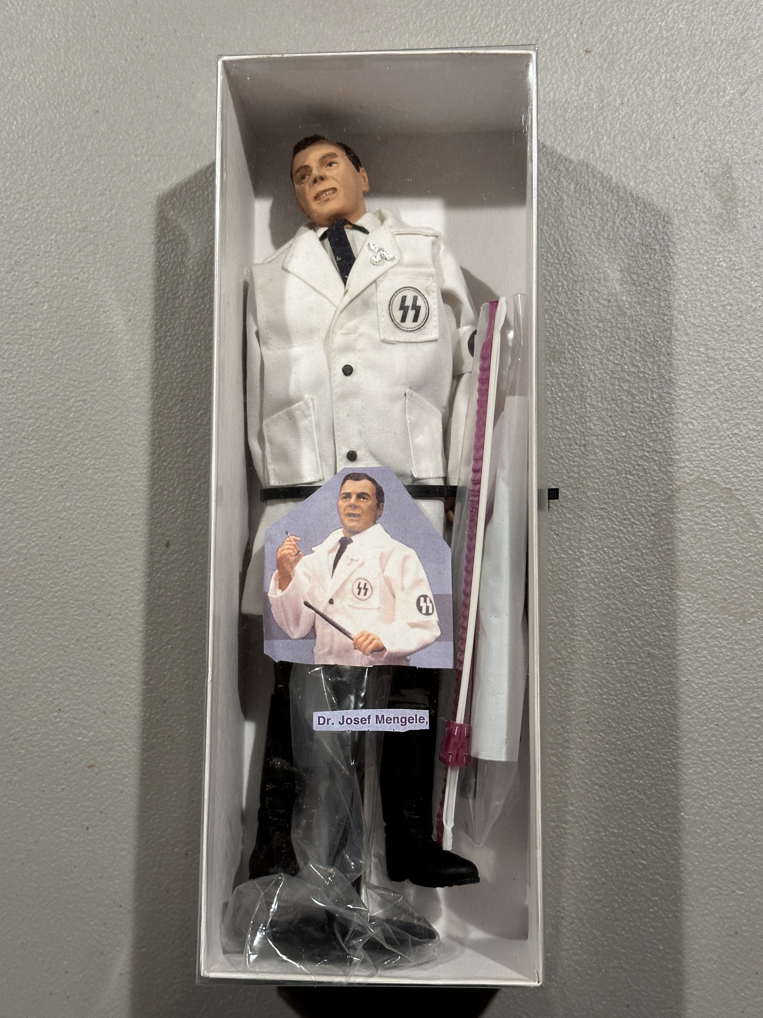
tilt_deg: -83.2
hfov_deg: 30.3
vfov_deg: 39.7
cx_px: 382
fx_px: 1411
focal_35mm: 48
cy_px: 509
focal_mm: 6.86
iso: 250
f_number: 1.78
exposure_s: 1/40
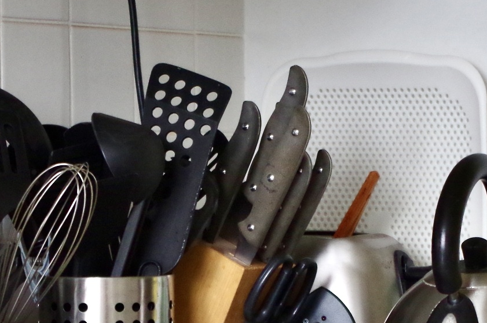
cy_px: 318
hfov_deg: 10.6
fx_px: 2632
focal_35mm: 195
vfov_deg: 7.0
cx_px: 222
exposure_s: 1/50
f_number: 5.6
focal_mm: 55
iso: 1600
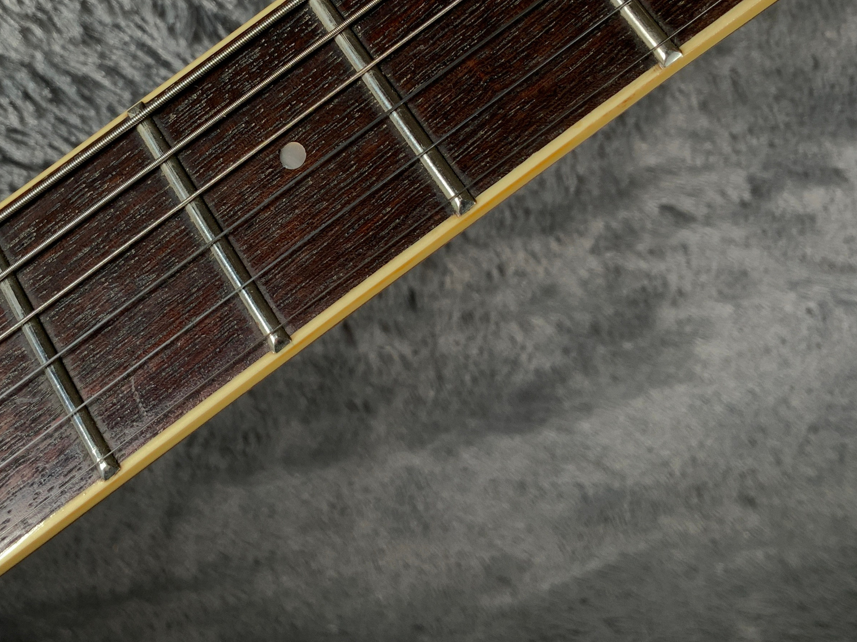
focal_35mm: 49
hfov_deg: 38.7
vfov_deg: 29.1
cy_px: 138
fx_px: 1213
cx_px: 342
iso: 25
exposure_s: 1/104
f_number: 1.8
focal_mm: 3
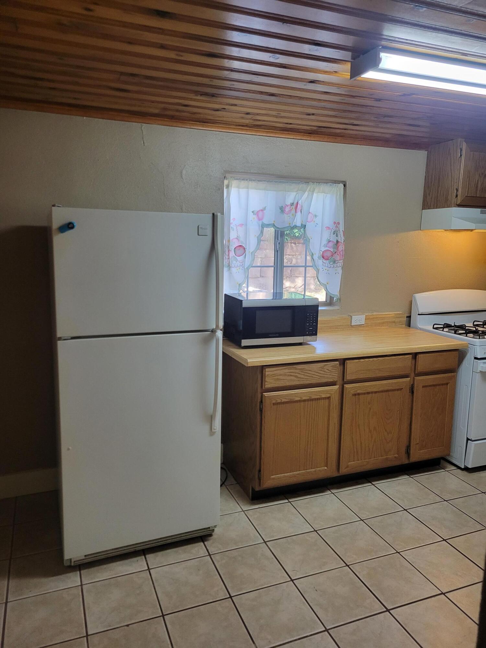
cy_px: 324
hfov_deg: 53.1
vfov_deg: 67.3
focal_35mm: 26
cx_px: 243
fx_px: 487
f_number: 1.8
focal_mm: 5.4
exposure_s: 1/120
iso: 320
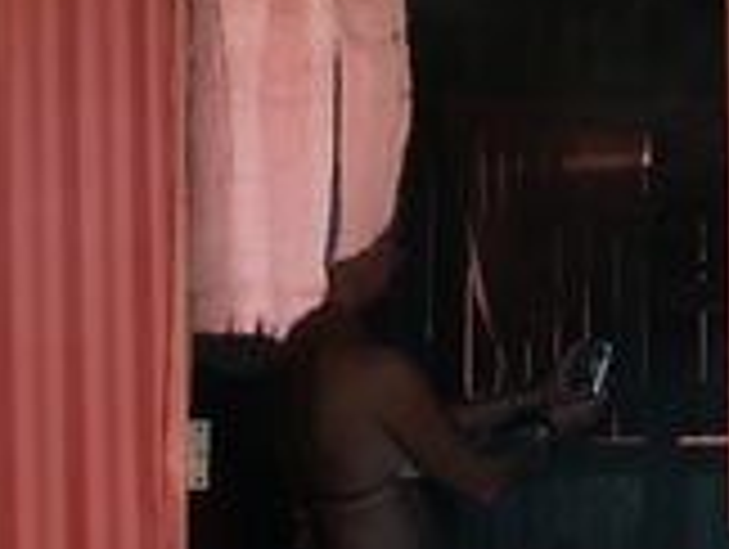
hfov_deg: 16.3
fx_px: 2489
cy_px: 200
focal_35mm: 118
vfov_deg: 12.6
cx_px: 756
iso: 50
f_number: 4
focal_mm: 8.07
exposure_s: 1/60
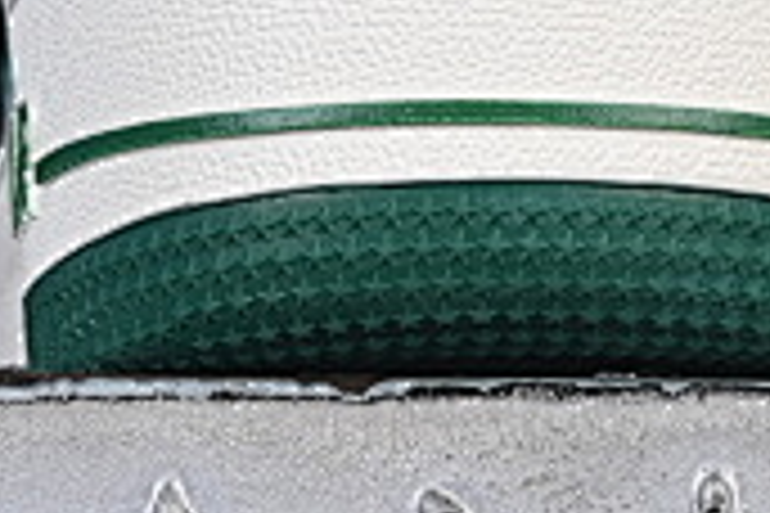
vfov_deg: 2.9
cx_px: 1013
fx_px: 10138
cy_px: -626
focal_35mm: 474
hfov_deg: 4.3
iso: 160
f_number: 8
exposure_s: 1/80
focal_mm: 50
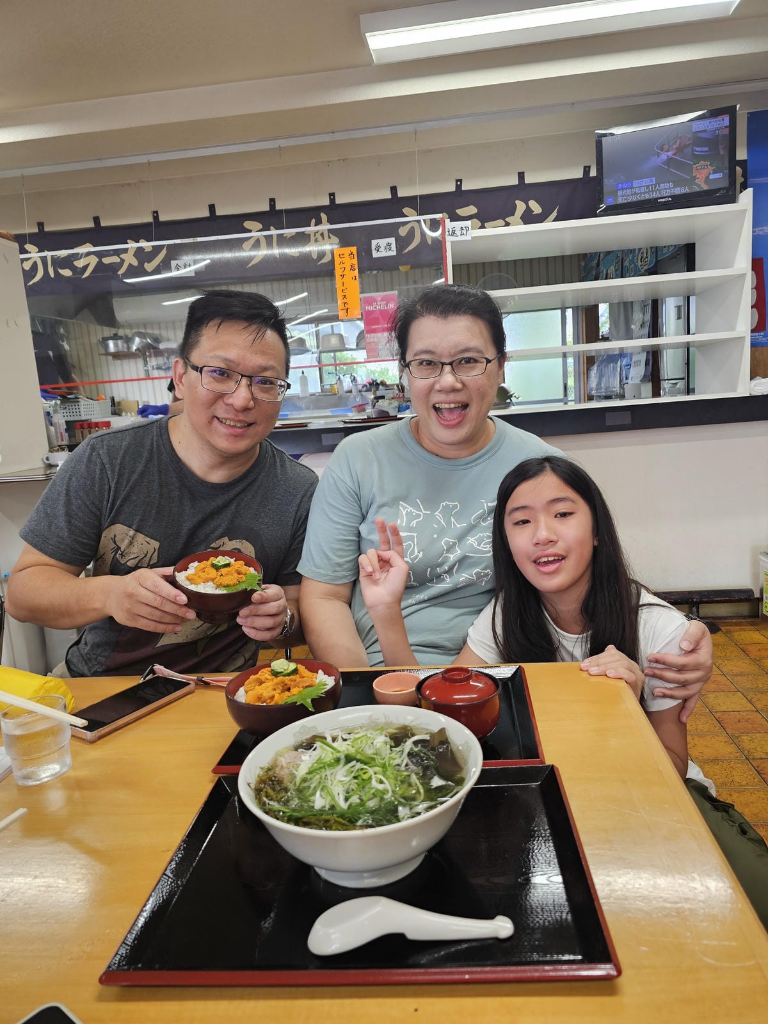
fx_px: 680
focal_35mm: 23
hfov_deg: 58.9
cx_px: 384
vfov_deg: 73.9
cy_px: 512
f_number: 1.7
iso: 80
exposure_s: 1/120
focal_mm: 6.3
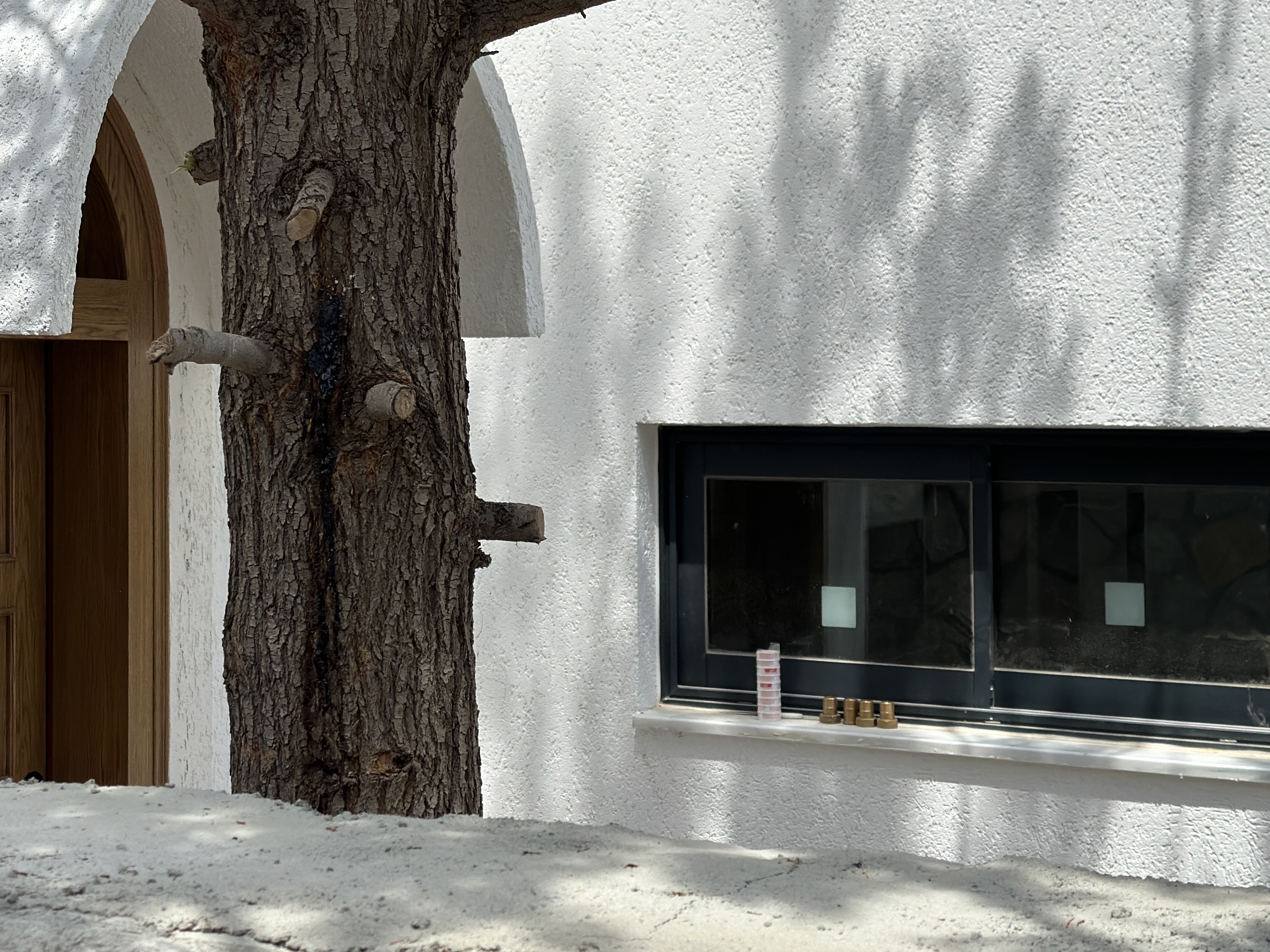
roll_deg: -0.1
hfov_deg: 30.6
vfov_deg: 23.2
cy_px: 367
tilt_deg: -0.7
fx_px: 2311
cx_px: 453
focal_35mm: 63
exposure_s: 1/7092
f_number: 1.78
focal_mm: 6.86
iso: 80
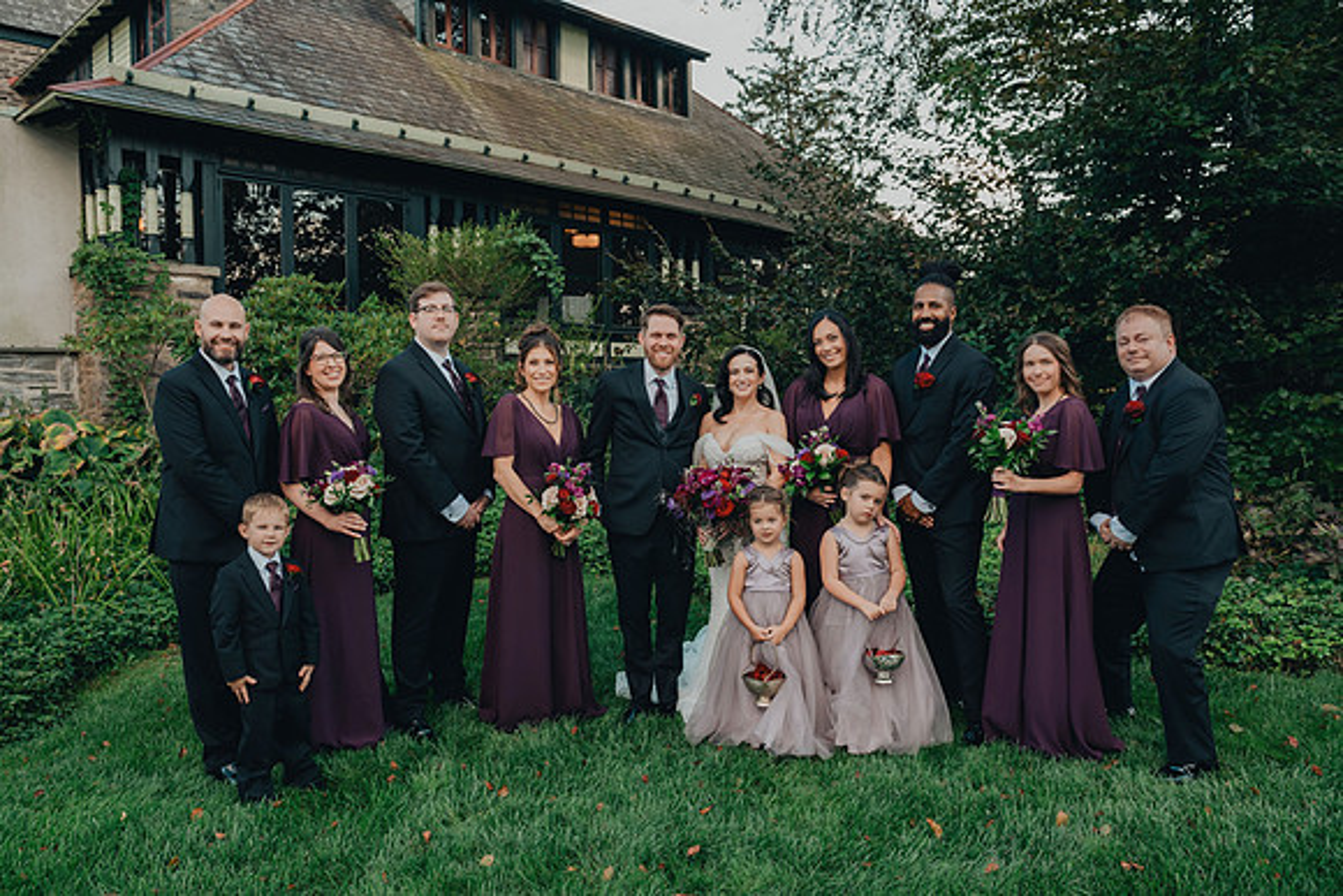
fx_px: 970
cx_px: 672
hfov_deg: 69.4
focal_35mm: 26
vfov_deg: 49.6
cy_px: 448
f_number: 5.6
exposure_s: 1/200
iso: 500
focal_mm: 26
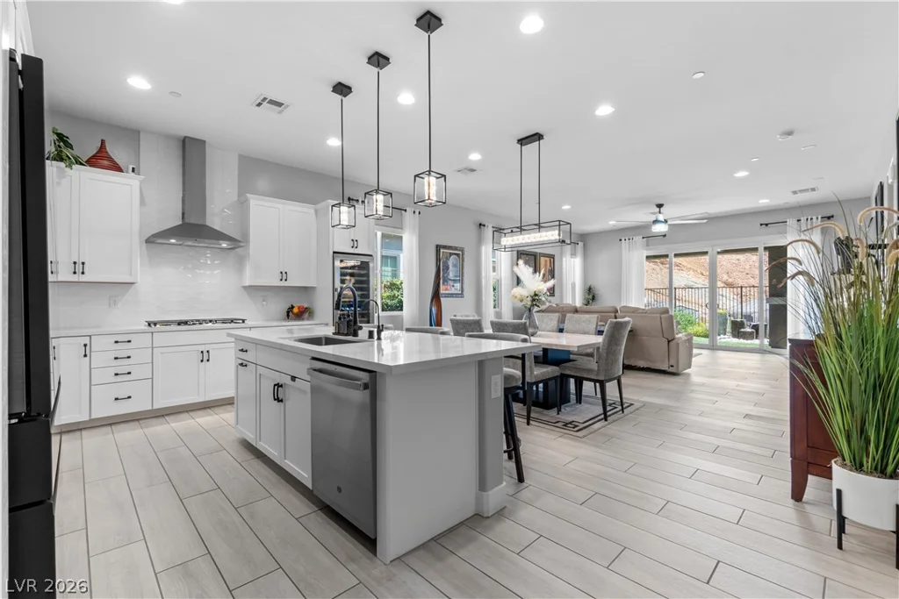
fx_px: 375
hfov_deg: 100.4
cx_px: 450
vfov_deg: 77.3
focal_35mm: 15
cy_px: 300
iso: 100
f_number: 9
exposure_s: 1/1.67
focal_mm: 10
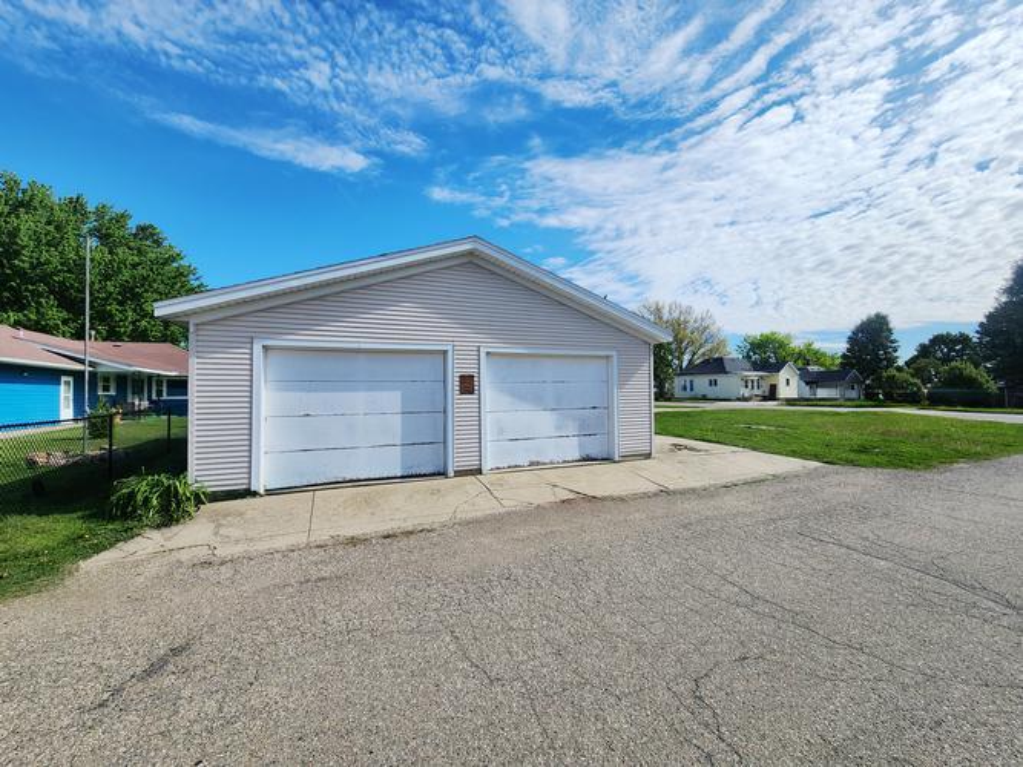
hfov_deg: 106.2
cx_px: 512
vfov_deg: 89.9
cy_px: 384
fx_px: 384
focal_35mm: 13
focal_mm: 2.2
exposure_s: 1/3309
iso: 50
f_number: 2.2
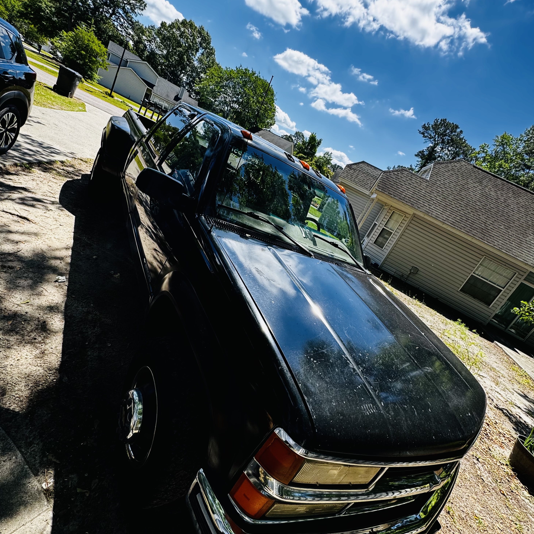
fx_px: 297
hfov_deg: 84.0
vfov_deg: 83.9
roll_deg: -27.5
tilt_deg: -15.5
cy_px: 249
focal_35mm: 17
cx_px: 264
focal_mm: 2.22
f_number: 2.2
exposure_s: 1/552
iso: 40
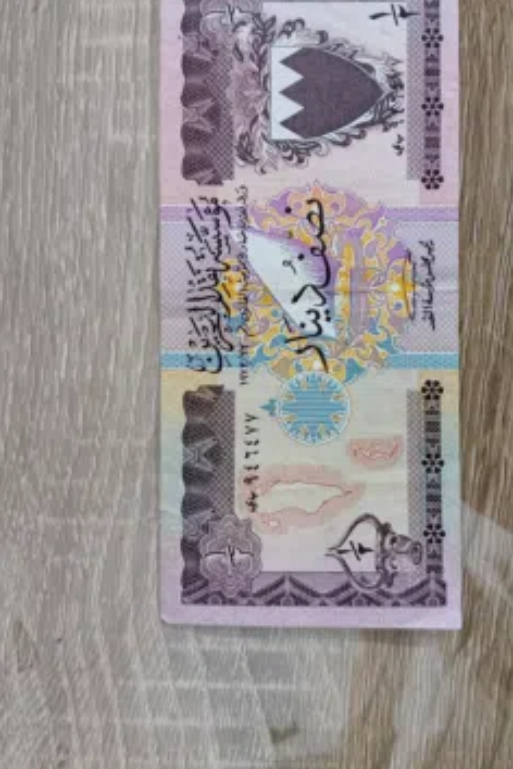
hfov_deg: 47.5
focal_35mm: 27
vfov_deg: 67.2
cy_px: 343
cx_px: 320
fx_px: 577
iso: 1333
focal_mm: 4.09
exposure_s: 1/33.3
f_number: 1.6
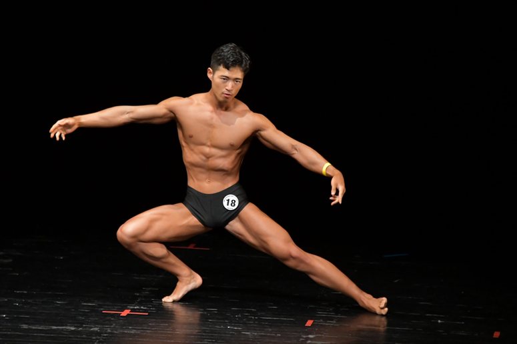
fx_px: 4952
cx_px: 258
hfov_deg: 6.0
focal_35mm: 345
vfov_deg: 4.0
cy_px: 172
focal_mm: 230
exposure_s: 1/400
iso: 4000
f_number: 5.6
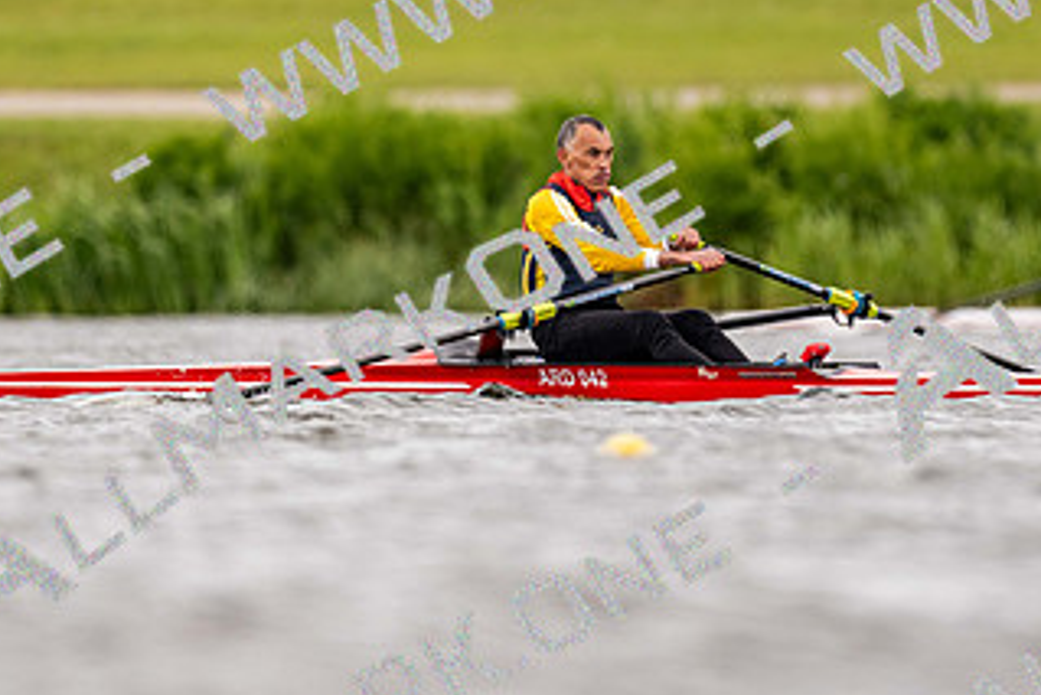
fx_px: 31590
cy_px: 152
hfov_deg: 1.9
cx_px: 607
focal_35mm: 1092
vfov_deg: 1.3
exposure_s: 1/2500
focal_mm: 600
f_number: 4
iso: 640
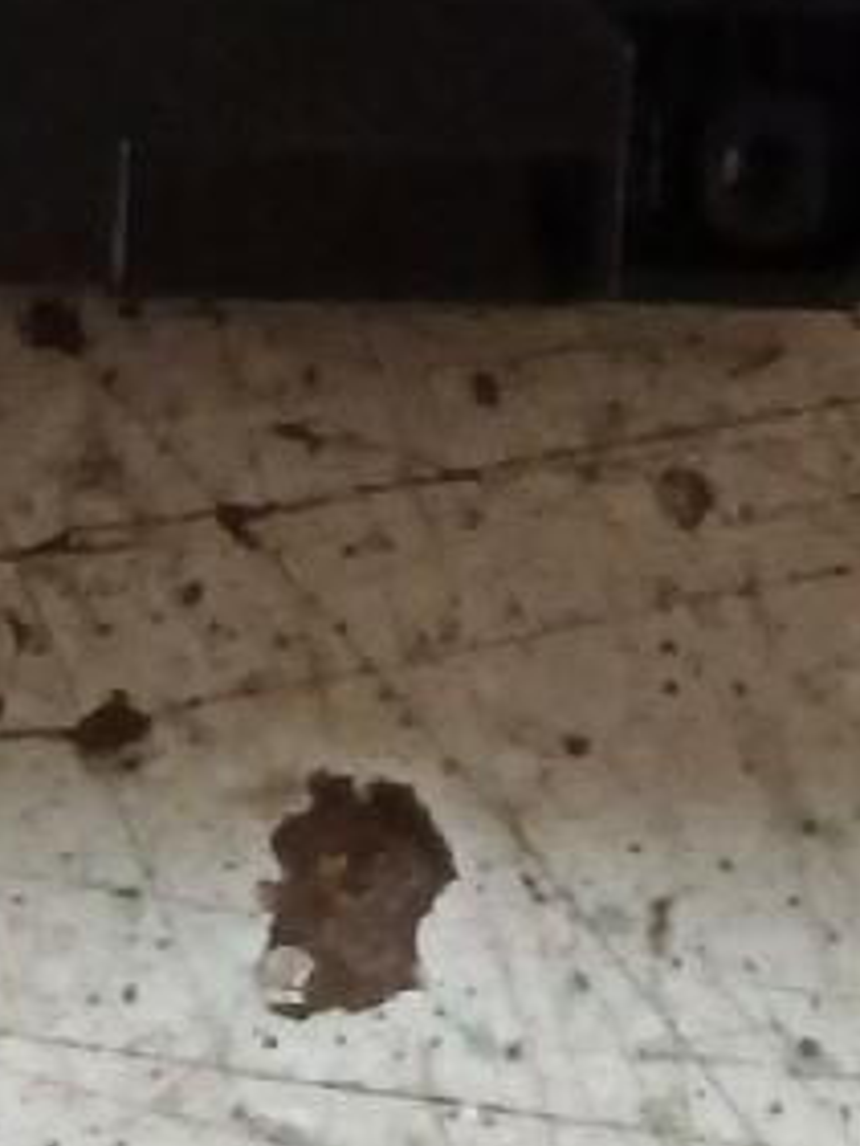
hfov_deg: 8.1
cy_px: -143
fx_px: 5726
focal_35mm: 173
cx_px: -946
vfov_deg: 11.2
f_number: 1.8
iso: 250
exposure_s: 1/25.1
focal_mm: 3.98
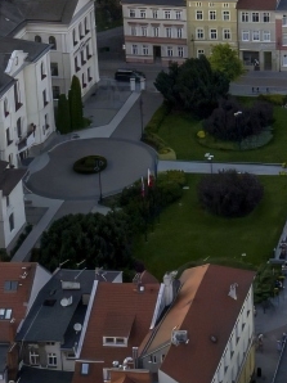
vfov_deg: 14.4
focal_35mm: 129
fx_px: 1428
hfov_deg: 10.7
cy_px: -168
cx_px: 542
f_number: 2.8
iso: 400
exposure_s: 1/100
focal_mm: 12.3
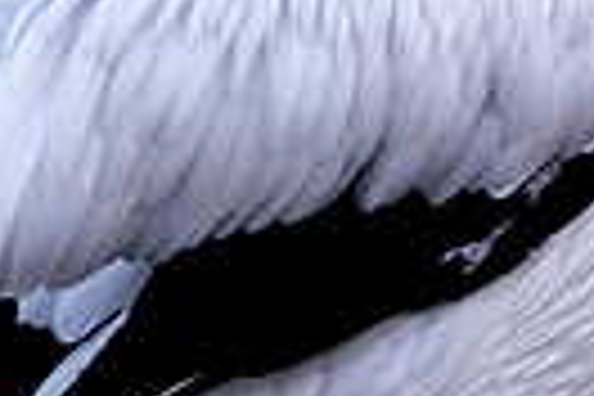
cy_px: 33
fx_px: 46427
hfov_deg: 0.7
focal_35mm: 2814
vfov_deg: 0.5
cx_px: 603
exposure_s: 1/640
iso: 2500
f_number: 6.3
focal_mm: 600
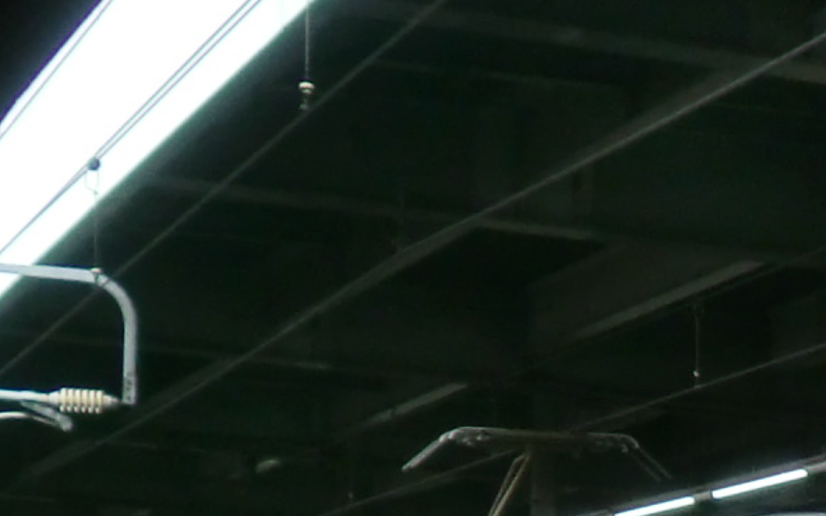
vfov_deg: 7.9
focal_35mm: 161
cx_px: 1288
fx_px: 3624
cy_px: 881
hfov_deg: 12.3
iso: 100
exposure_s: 1/100
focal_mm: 6.51
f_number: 3.1
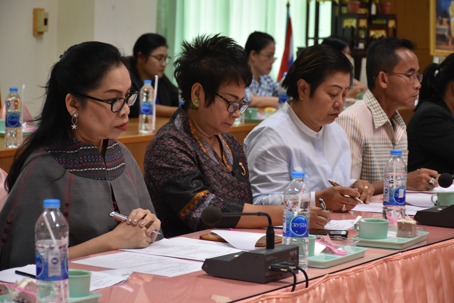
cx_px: 227
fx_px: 1419
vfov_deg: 12.2
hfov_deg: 18.2
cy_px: 152
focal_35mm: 112
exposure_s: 1/60
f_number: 5
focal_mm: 75
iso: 800
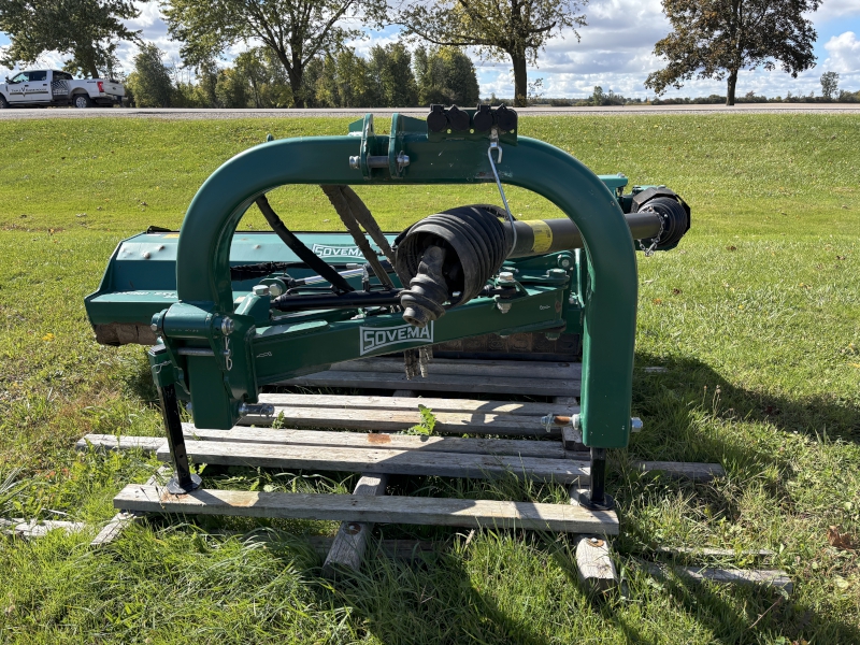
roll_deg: -0.5
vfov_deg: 53.1
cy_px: 322
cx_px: 430
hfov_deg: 67.3
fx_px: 646
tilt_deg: -18.9
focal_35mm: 26
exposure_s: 1/1499
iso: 50
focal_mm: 5.96
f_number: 1.6
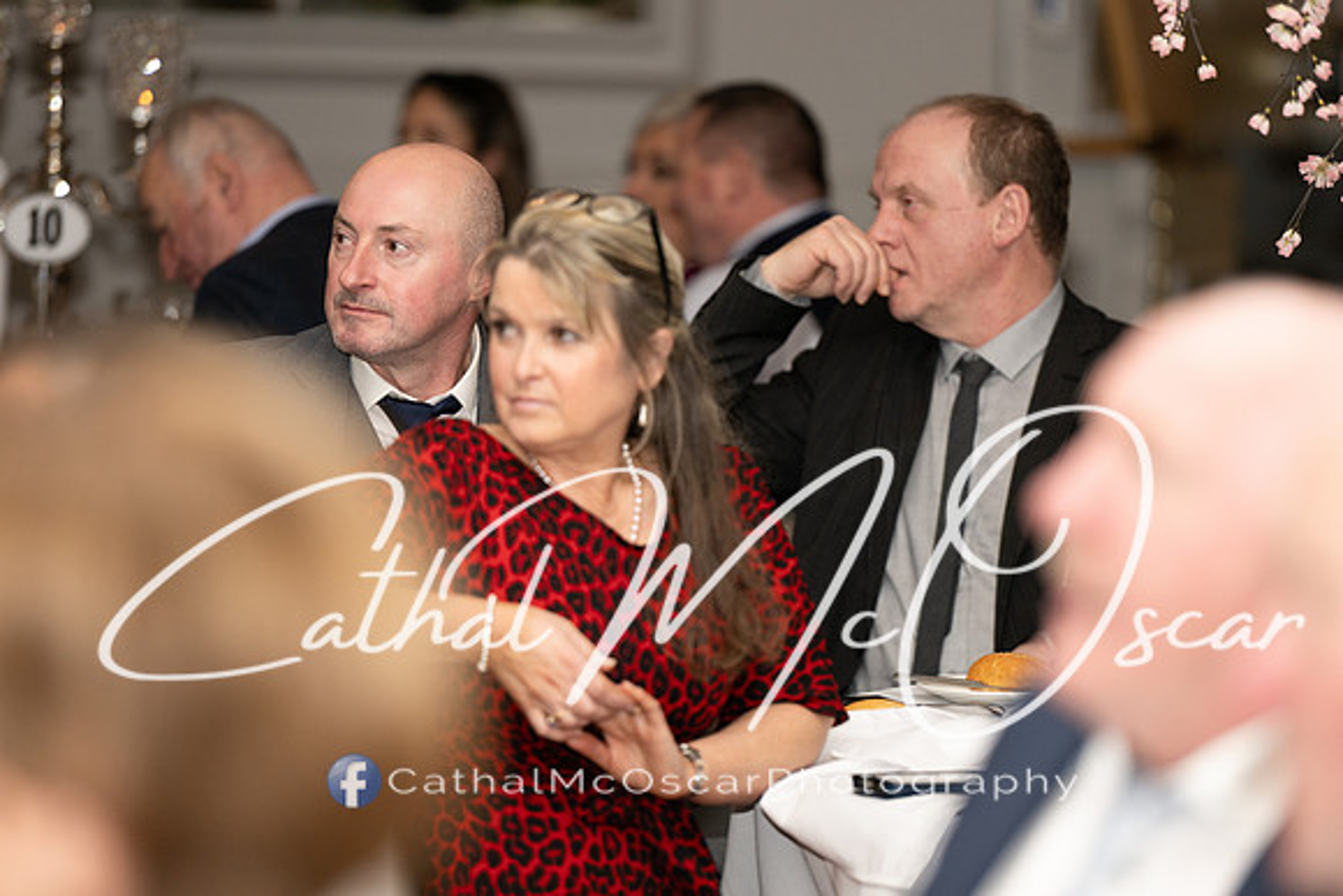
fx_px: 7463
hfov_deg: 10.3
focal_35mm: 200
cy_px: 448
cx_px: 672
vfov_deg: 6.9
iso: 400
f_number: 2.8
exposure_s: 1/160
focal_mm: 200
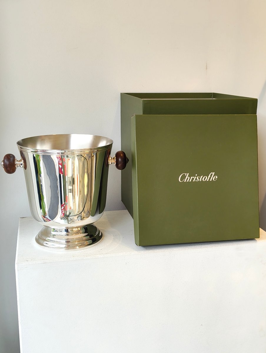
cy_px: 176
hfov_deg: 33.0
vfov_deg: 42.9
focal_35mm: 44
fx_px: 450
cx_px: 133
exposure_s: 1/100
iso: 128
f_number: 1.88
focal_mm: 5.56
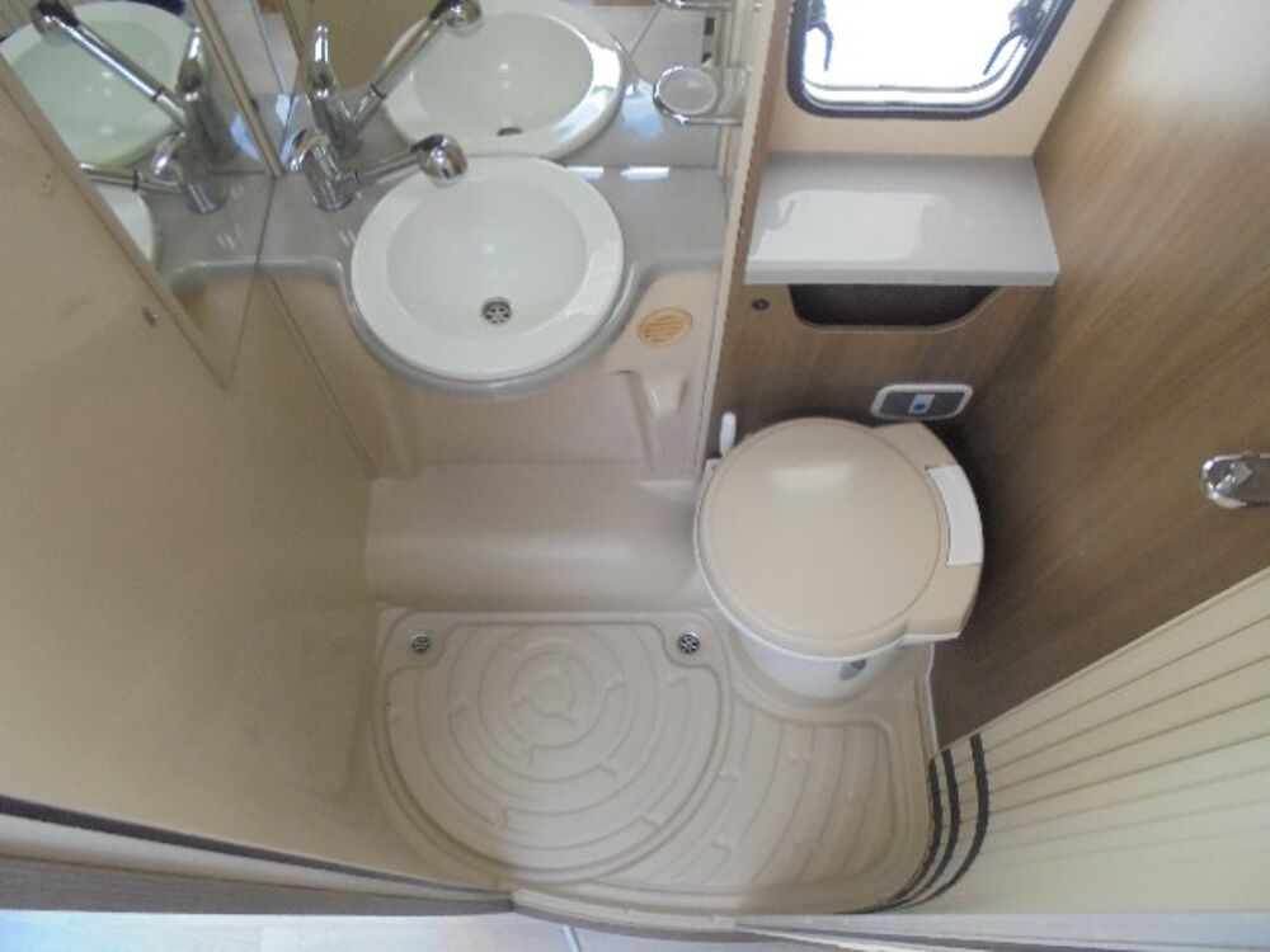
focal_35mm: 26
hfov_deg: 67.3
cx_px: 635
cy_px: 476
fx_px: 954
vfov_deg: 53.1
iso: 160
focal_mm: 4.6
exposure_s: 1/30
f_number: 3.5
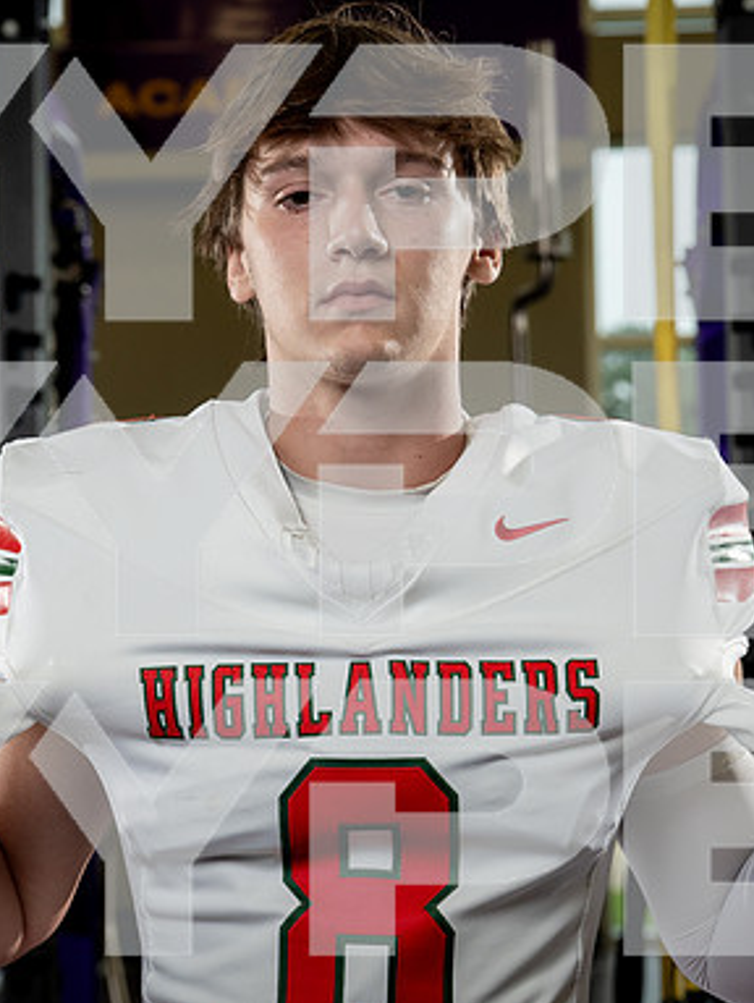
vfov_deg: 24.4
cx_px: 267
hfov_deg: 18.4
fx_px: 2320
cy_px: 502
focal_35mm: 80
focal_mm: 55
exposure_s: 1/250
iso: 640
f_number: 4.5
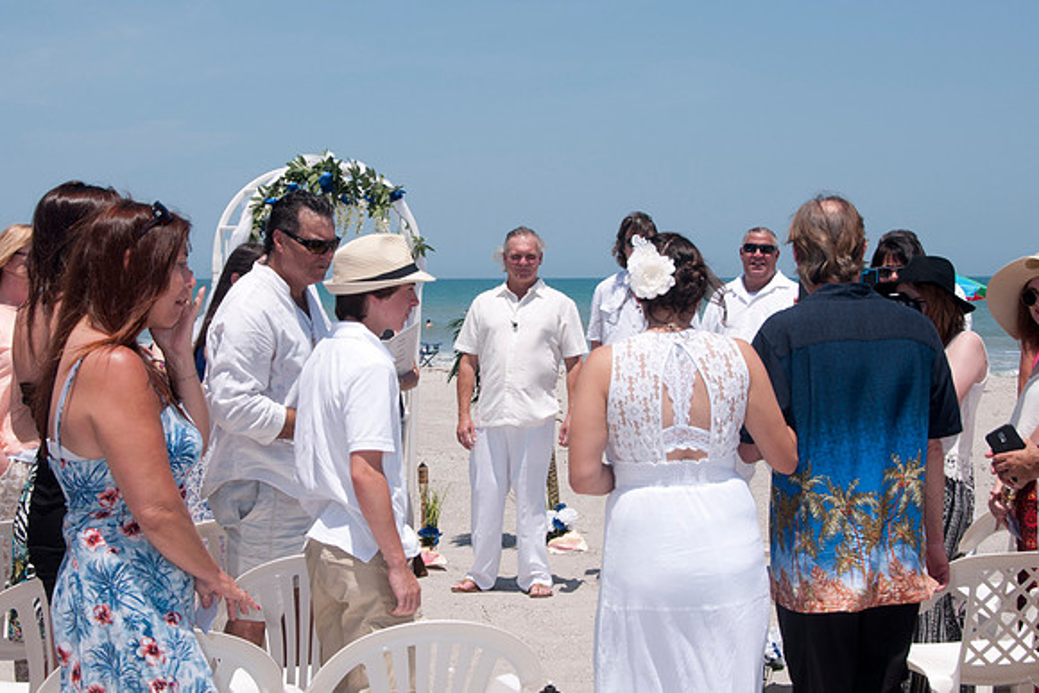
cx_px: 465
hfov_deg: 27.7
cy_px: 287
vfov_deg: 18.7
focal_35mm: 73
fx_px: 2104
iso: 100
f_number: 11
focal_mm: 40
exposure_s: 1/250
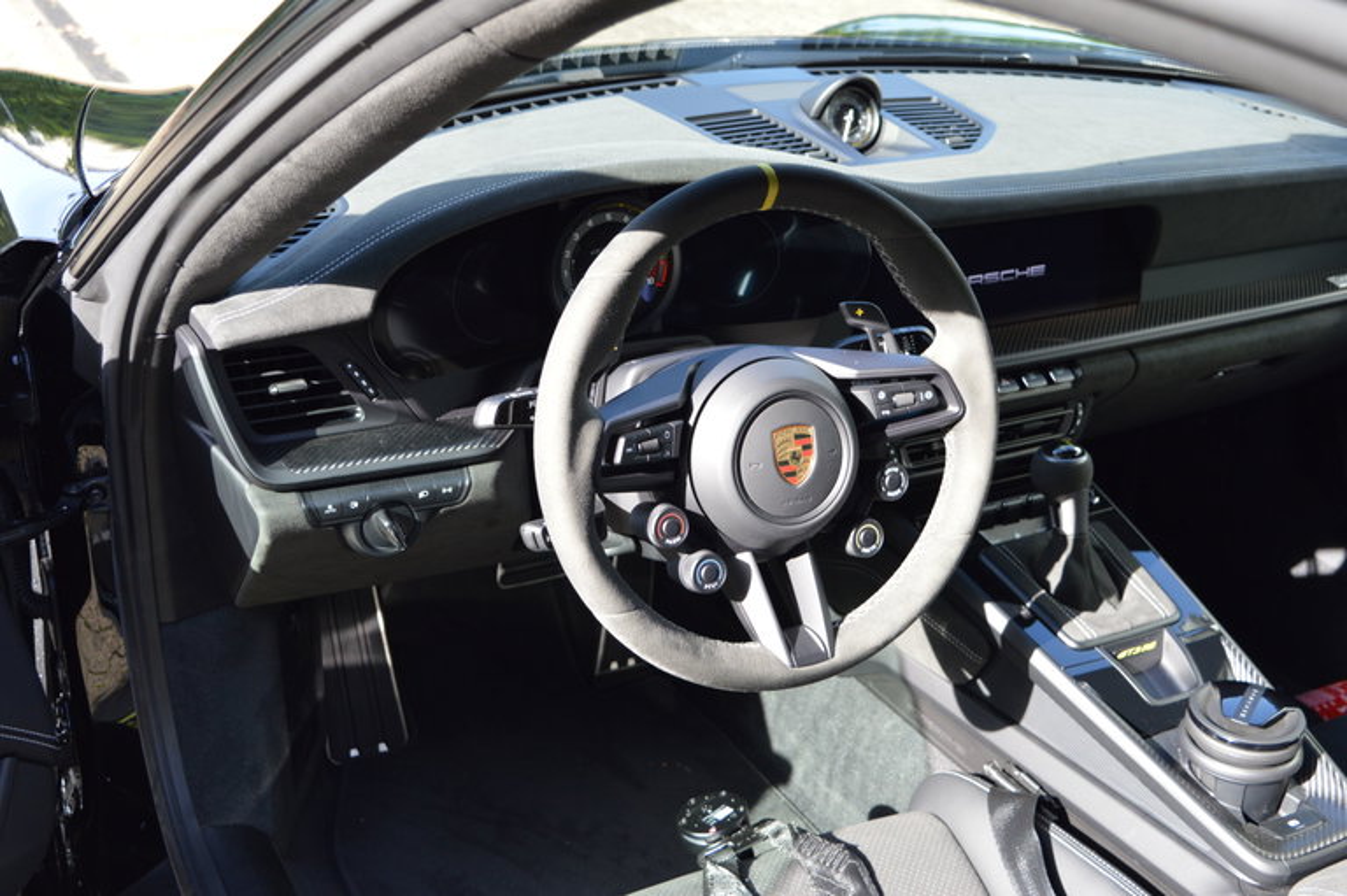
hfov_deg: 45.0
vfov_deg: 30.8
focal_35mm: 44
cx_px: 674
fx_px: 1627
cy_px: 448
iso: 320
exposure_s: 1/125
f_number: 5.6
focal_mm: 29
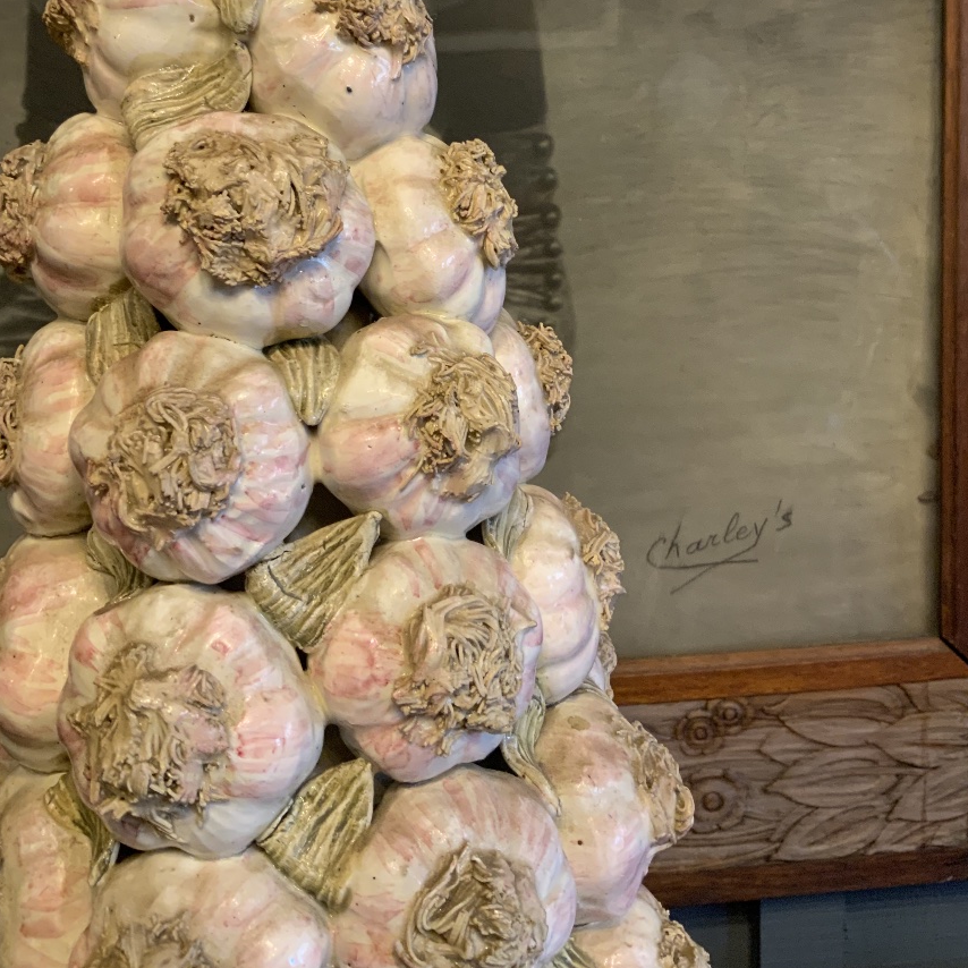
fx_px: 1139
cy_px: 295
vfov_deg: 45.1
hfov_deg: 46.0
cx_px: 506
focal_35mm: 36
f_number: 1.8
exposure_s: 1/50
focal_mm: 3
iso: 100
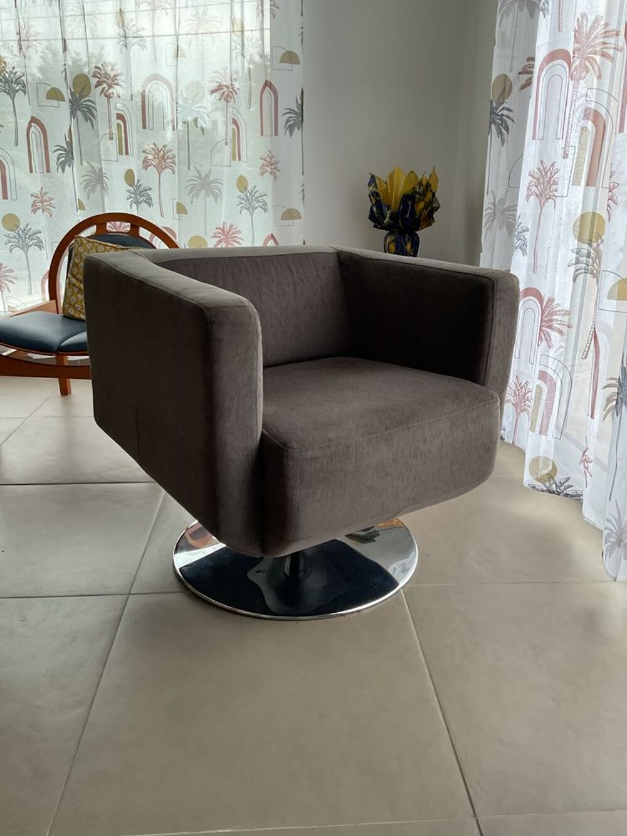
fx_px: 700
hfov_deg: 48.2
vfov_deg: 61.7
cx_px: 314
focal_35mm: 29
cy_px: 418
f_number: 1.8
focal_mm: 3
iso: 64
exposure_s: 1/120
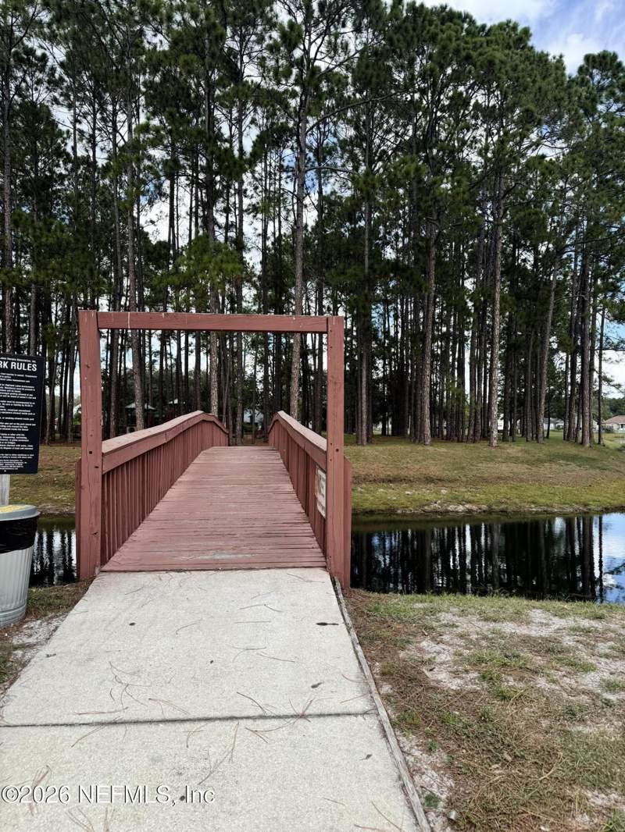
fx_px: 578
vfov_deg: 71.6
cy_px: 416
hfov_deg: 56.8
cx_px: 312
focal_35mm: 24
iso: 100
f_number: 1.78
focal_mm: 6.76
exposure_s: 1/2299
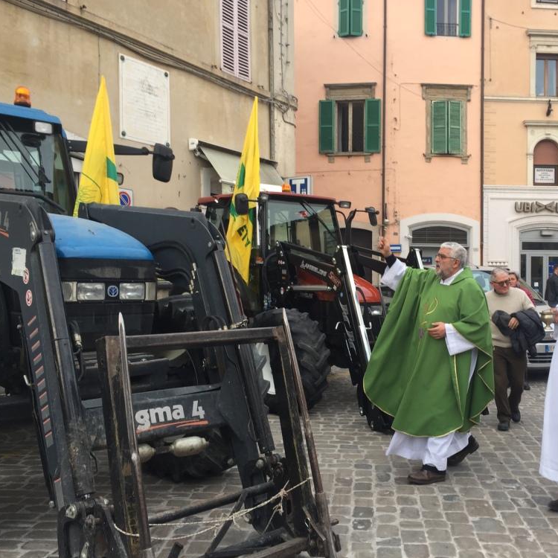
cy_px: 280
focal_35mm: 35
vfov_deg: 47.2
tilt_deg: -0.4
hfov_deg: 46.7
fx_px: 638
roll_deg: +0.4
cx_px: 353
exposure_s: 1/100
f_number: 2.2
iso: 32
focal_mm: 4.15
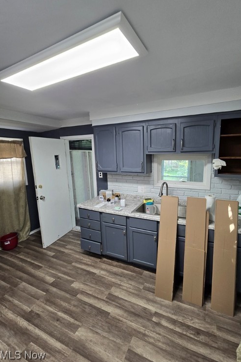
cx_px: 138
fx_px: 141
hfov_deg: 80.7
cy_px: 179
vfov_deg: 104.3
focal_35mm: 14
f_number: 2.2
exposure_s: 1/60
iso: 160
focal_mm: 2.2
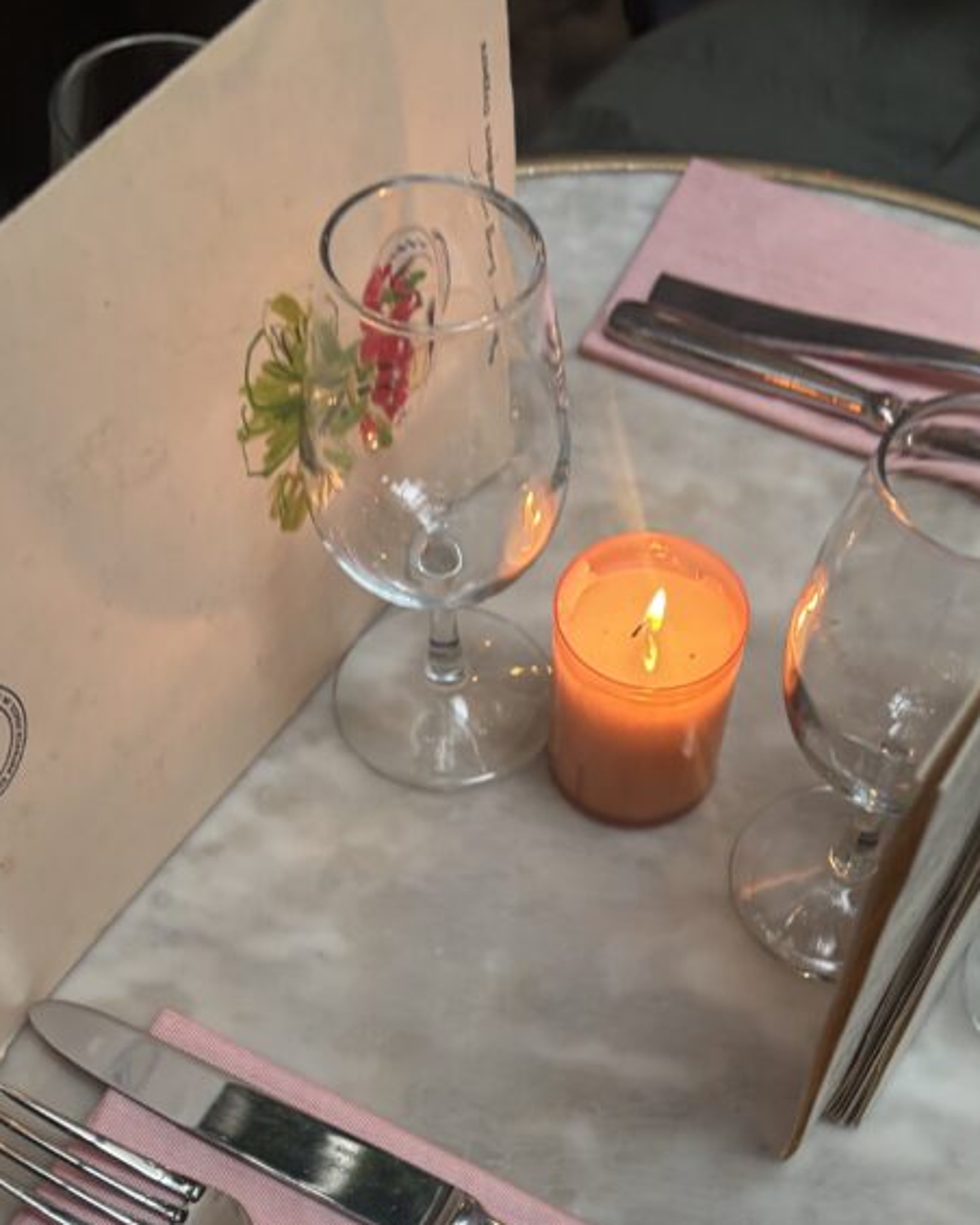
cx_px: 583
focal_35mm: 46
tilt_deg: -64.8
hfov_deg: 32.7
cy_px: 1099
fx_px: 1668
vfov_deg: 37.7
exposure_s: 1/50
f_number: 1.6
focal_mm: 5.96
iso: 160
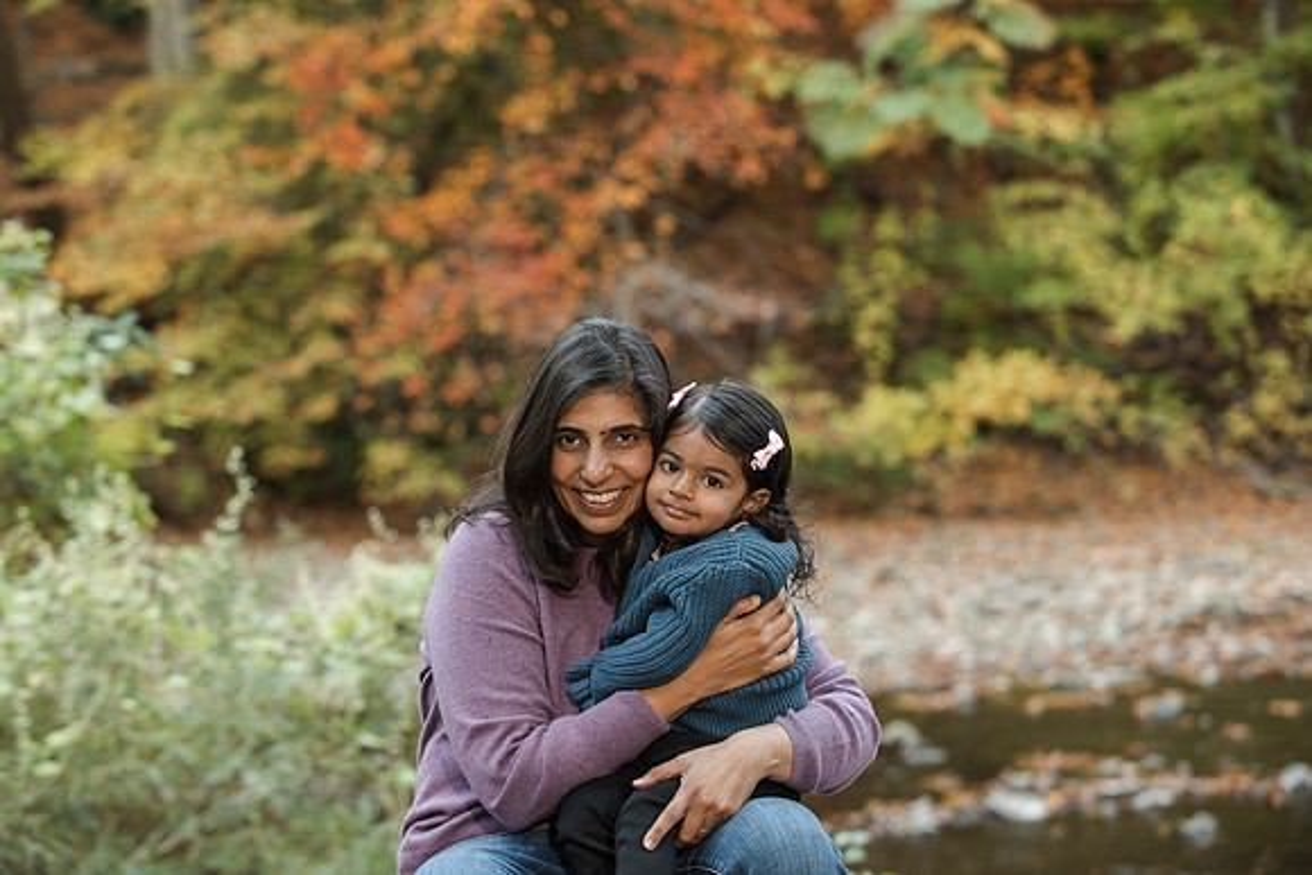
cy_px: 392
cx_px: 628
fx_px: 3462
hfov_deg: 21.5
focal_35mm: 95
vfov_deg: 14.4
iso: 640
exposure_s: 1/125
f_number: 4
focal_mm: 86
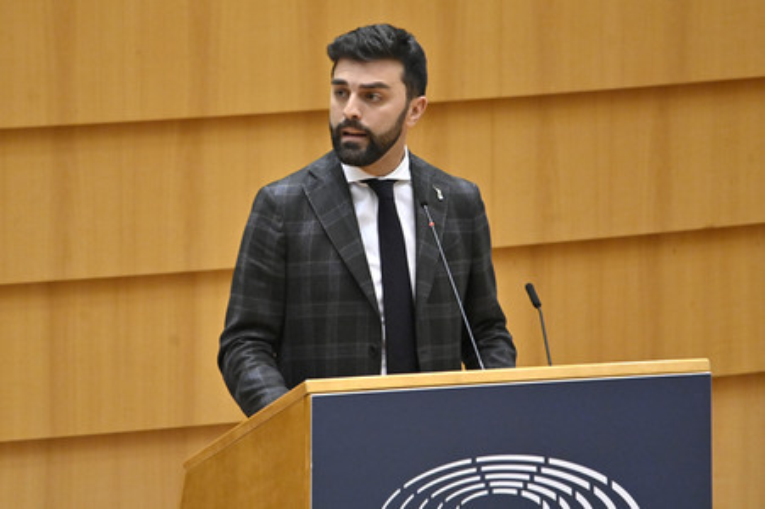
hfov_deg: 3.4
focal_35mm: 600
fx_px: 12740
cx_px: 382
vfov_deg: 2.3
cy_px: 254
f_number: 6.3
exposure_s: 1/640
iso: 5000
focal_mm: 600
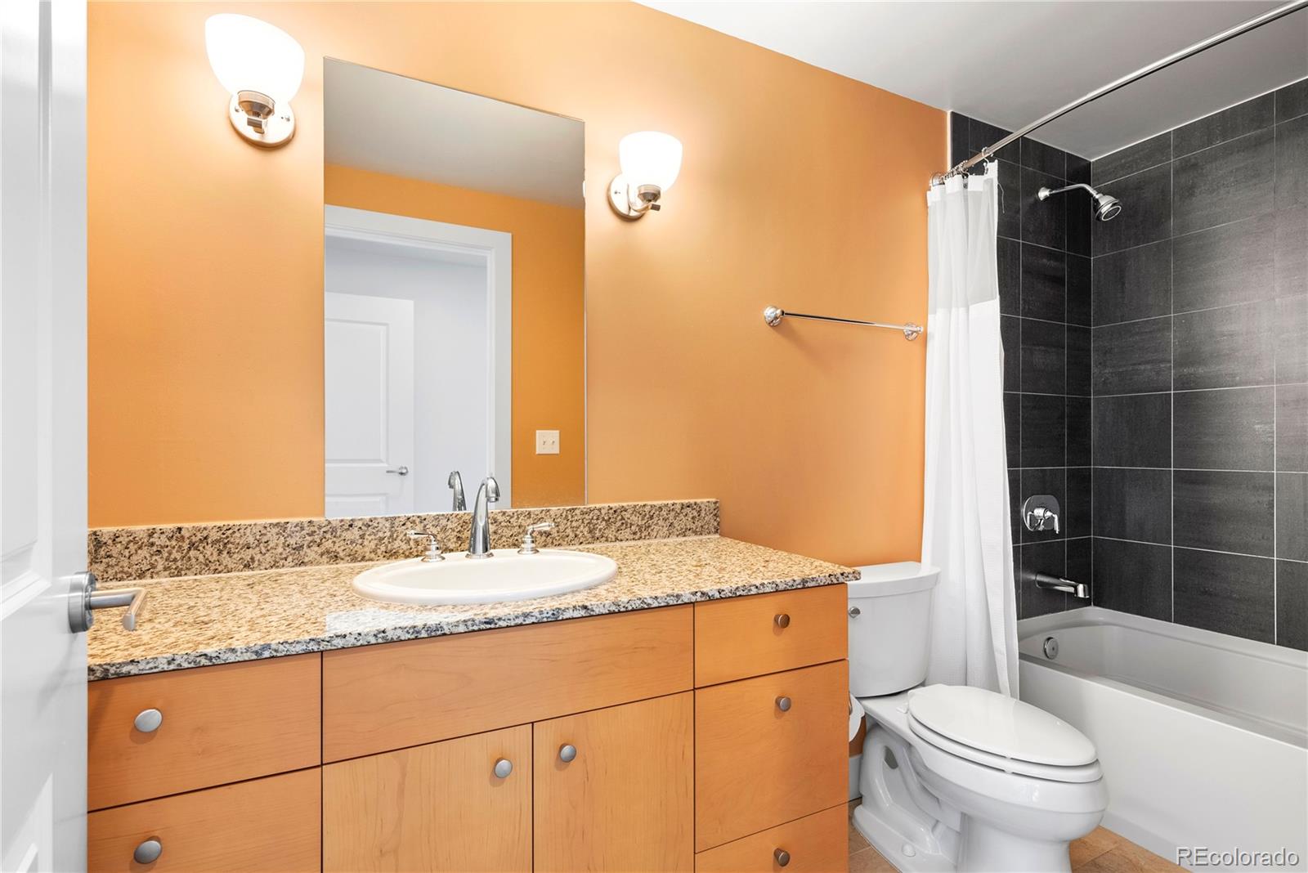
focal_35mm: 17
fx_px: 618
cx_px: 654
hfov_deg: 93.3
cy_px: 436
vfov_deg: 70.5
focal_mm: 17
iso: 640
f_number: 8
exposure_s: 1/10
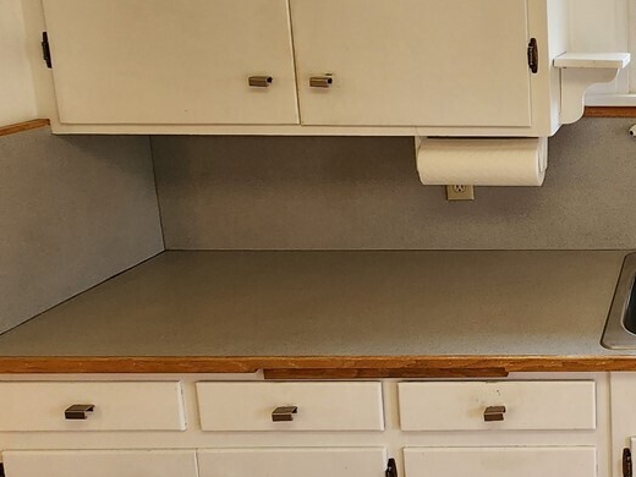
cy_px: 128
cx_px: 742
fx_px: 735
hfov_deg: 37.1
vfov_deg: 35.3
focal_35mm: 40
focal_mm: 2.2
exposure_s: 1/120
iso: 64
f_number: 2.2
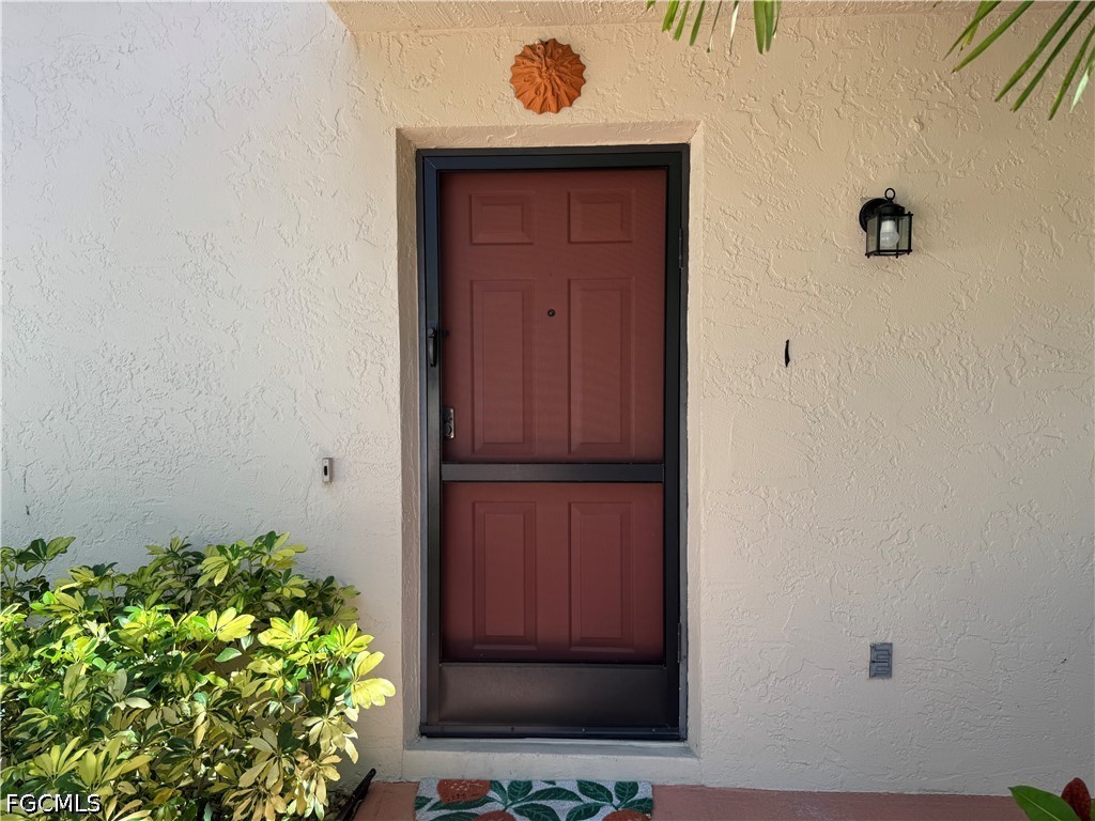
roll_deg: +0.2
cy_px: 410
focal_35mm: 24
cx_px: 548
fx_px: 759
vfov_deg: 56.8
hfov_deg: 71.6
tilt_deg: -3.5
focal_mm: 6.76
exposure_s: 1/436
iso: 80
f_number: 1.78
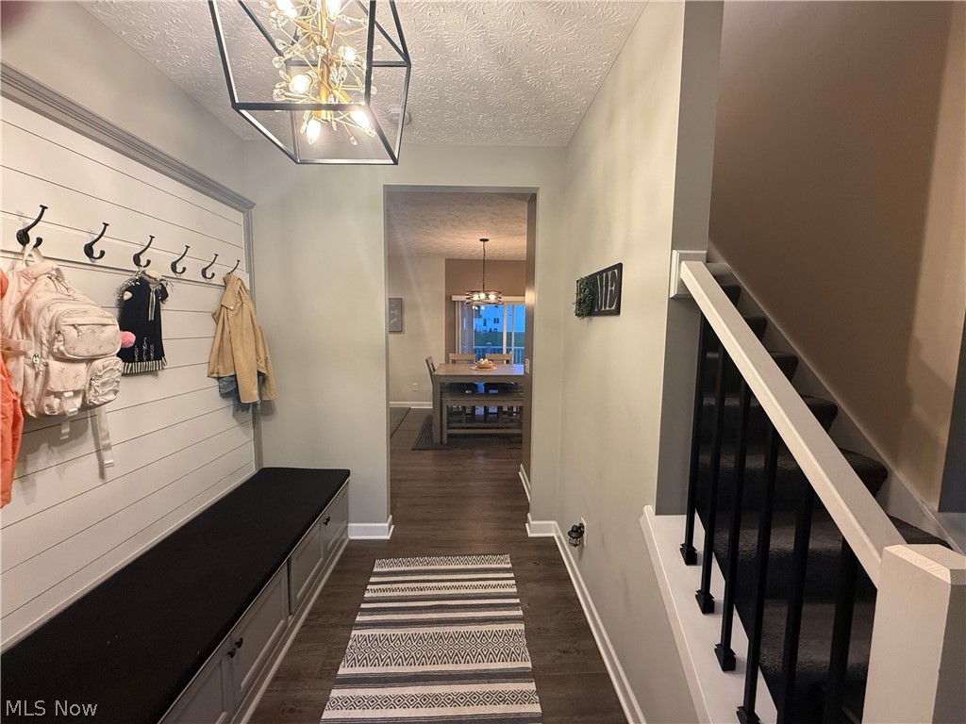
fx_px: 391
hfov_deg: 102.1
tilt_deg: -5.1
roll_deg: -0.2
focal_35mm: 14
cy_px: 362
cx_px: 483
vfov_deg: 85.7
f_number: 2.2
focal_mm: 2.22
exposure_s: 1/60
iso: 320
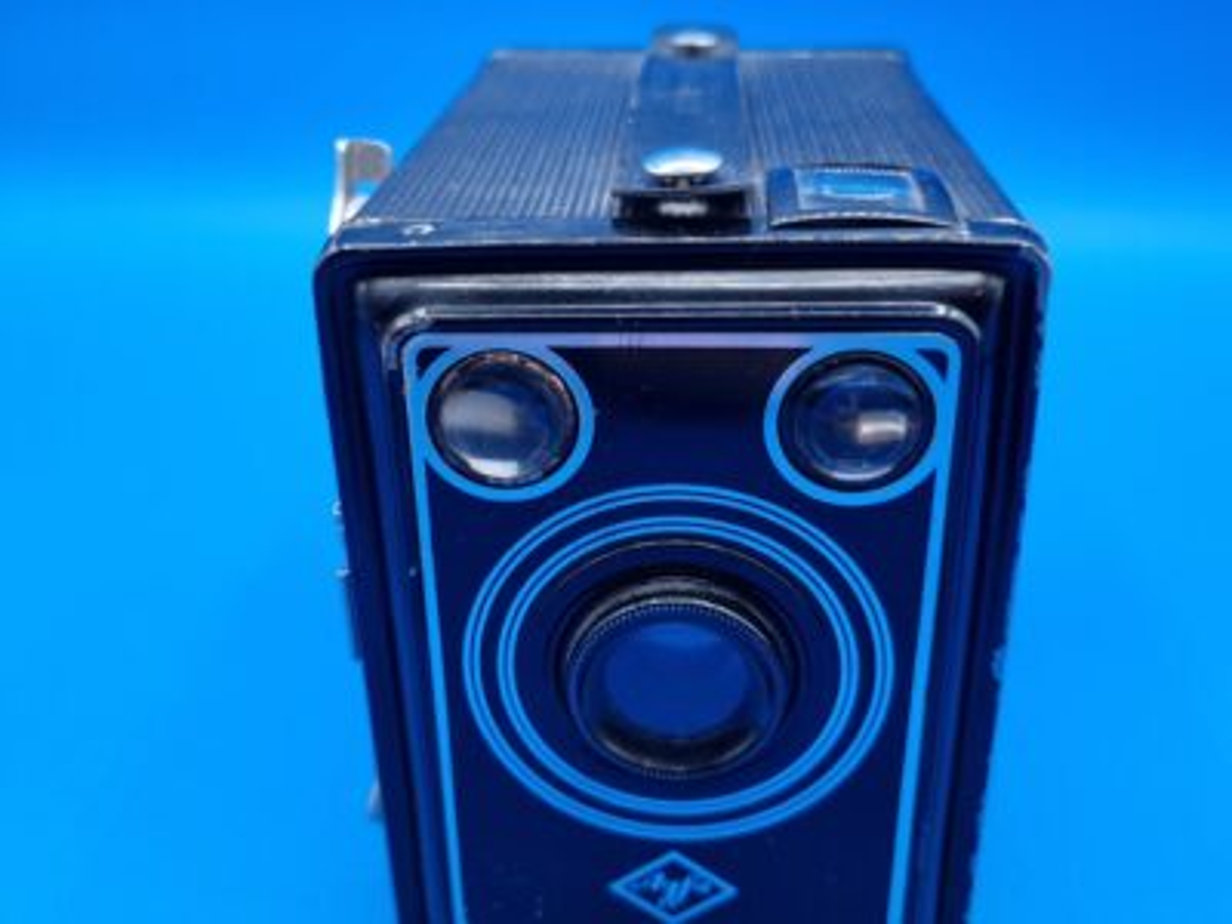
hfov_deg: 67.3
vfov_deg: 53.1
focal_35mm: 26
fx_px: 925
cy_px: 462
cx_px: 616
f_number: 1.8
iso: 50
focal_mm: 5.4
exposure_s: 1/126
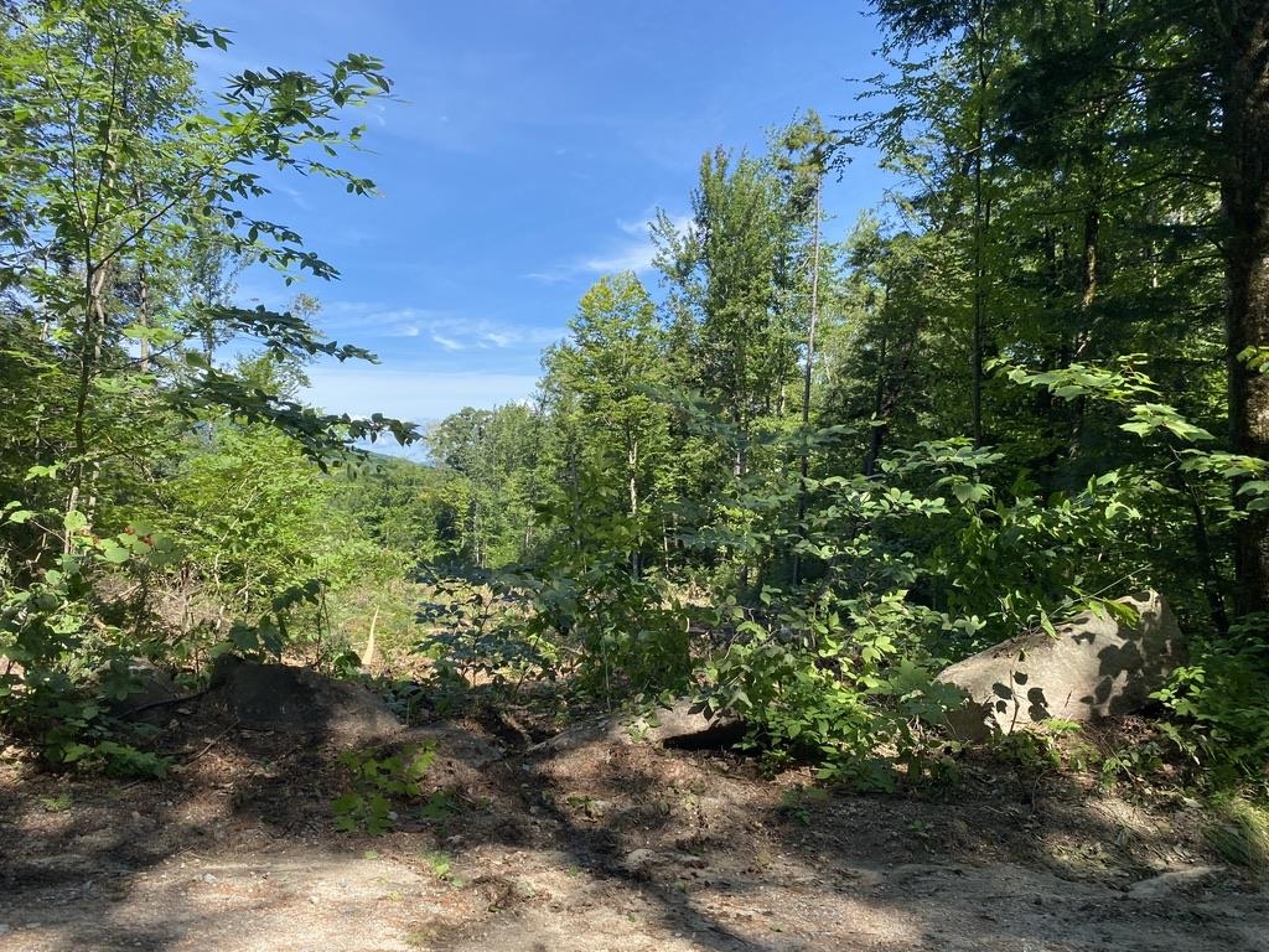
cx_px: 634
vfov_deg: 53.1
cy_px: 476
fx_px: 953
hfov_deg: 67.3
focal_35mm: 26
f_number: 1.8
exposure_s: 1/1218
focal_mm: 4.25
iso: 32
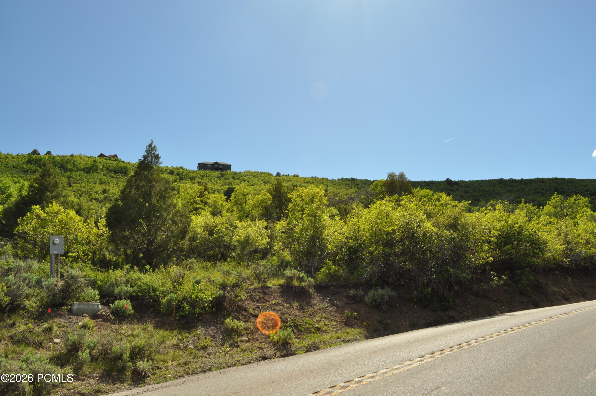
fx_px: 446
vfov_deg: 47.8
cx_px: 298
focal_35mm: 27
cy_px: 198
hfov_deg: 67.4
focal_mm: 18
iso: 200
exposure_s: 1/320
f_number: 9
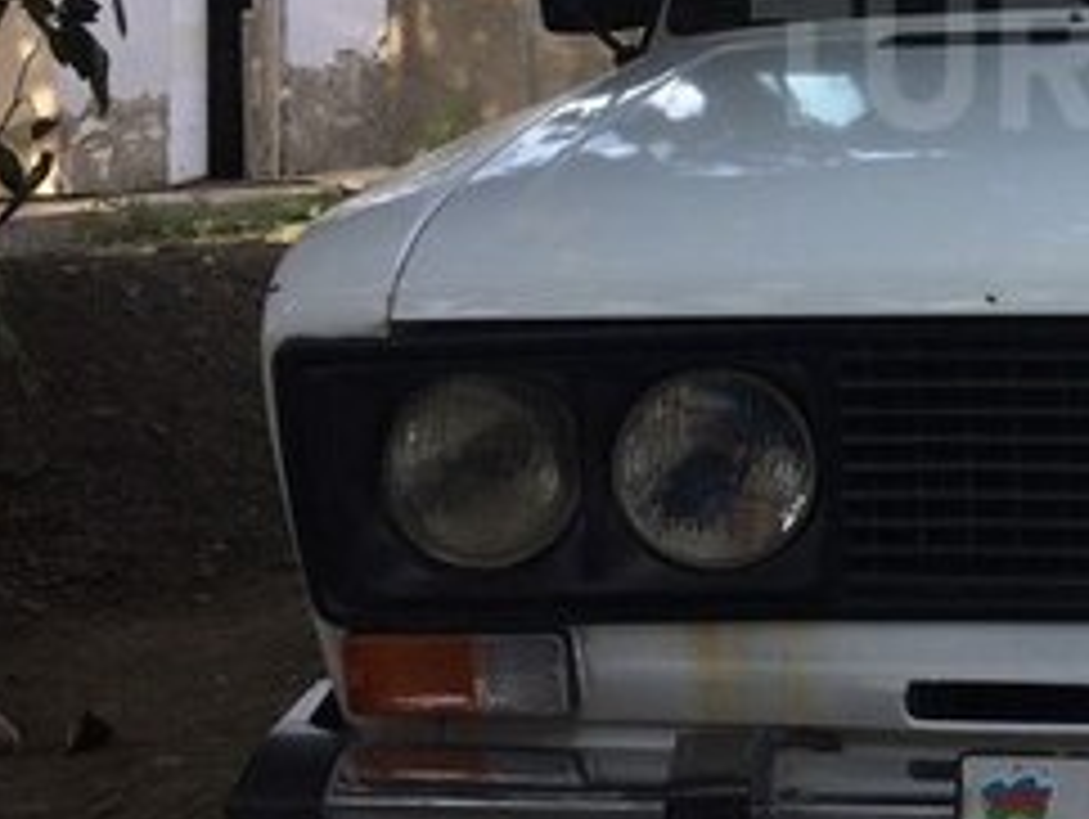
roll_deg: +0.8
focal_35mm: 79
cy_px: 61
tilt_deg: -4.8
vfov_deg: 18.3
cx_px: 1210
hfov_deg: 23.2
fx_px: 2488
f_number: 2.2
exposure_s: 1/234
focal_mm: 4.15
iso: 32
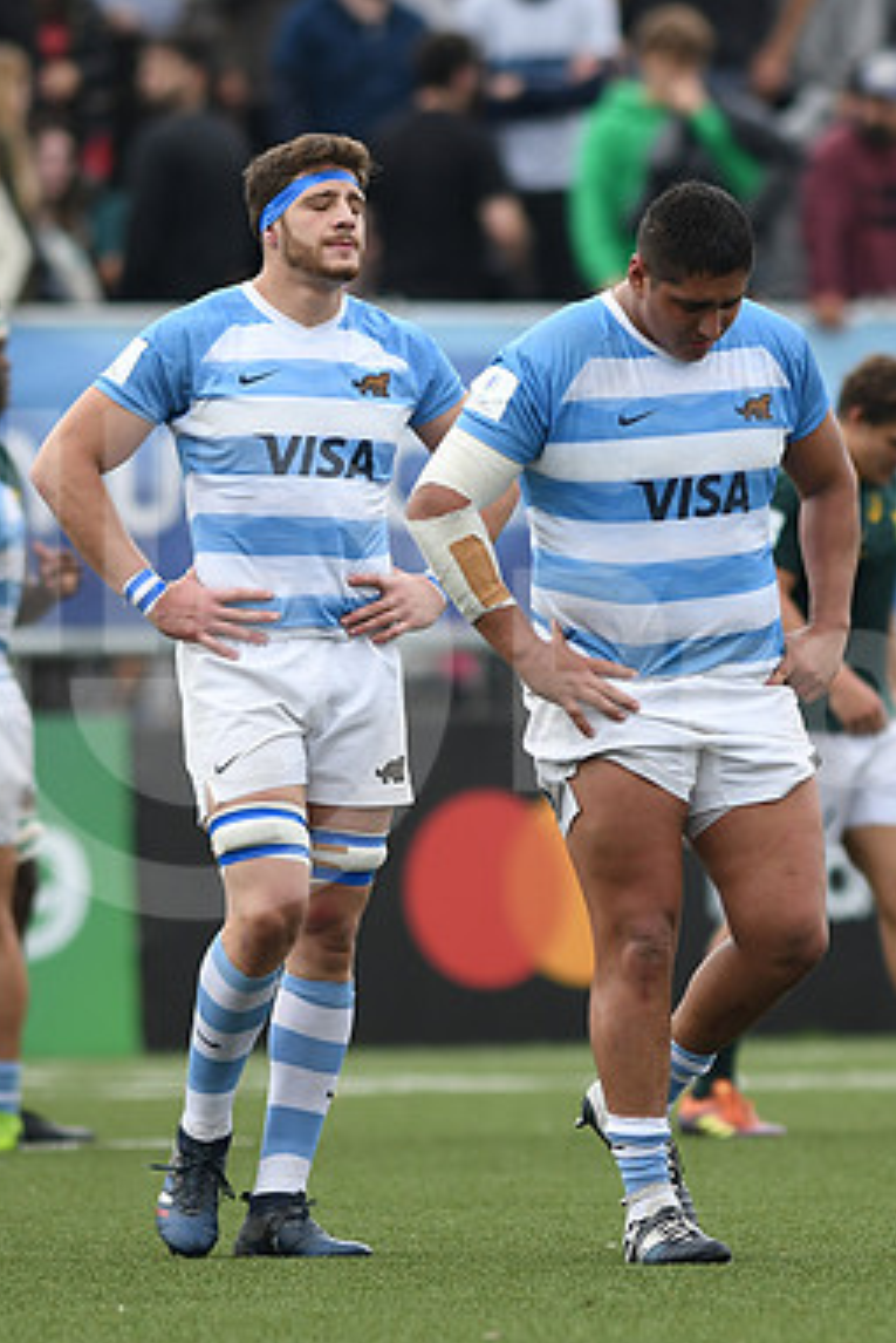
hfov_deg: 2.0
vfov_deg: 3.0
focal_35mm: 682
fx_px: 25436
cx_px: 794
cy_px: 672
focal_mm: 300
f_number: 2.8
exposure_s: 1/800
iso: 320
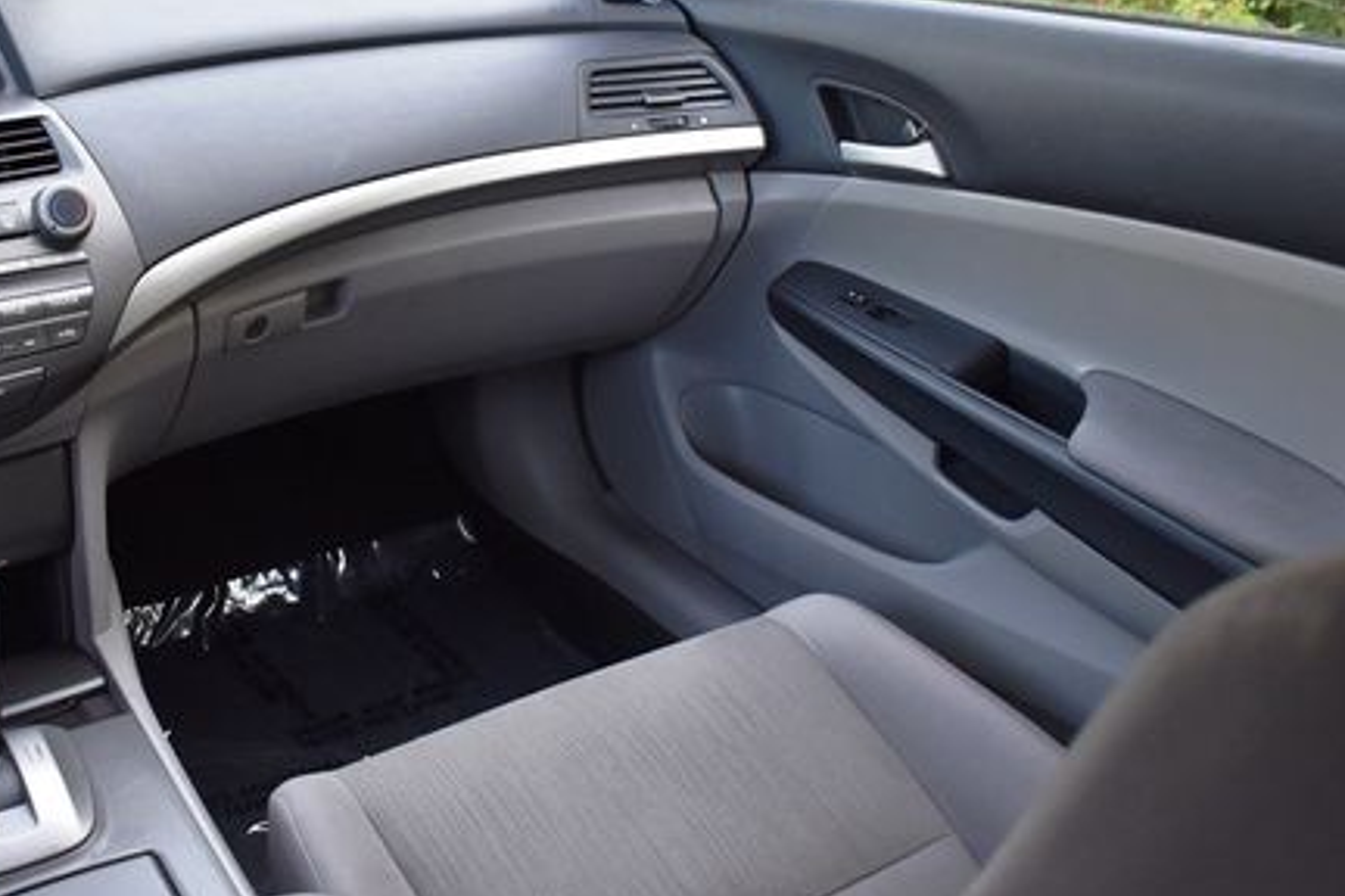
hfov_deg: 47.7
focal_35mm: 40
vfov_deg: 33.0
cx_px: 458
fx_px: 1494
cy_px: 278
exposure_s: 1/250
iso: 640
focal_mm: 18
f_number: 3.5
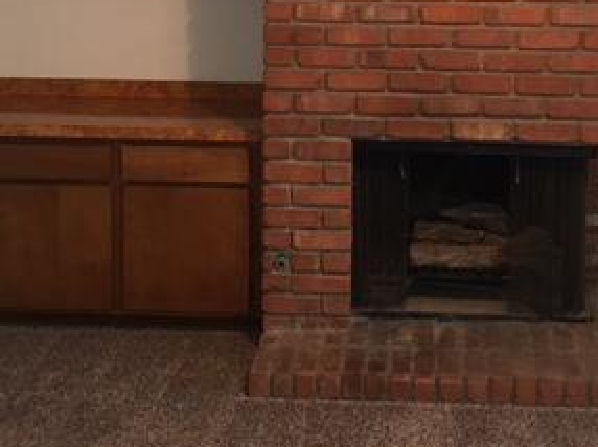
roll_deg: -0.6
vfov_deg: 22.0
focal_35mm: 65
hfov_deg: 29.7
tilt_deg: -7.3
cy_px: 42
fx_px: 1122
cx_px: 368
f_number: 2.2
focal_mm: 4.15
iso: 80
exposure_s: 1/15
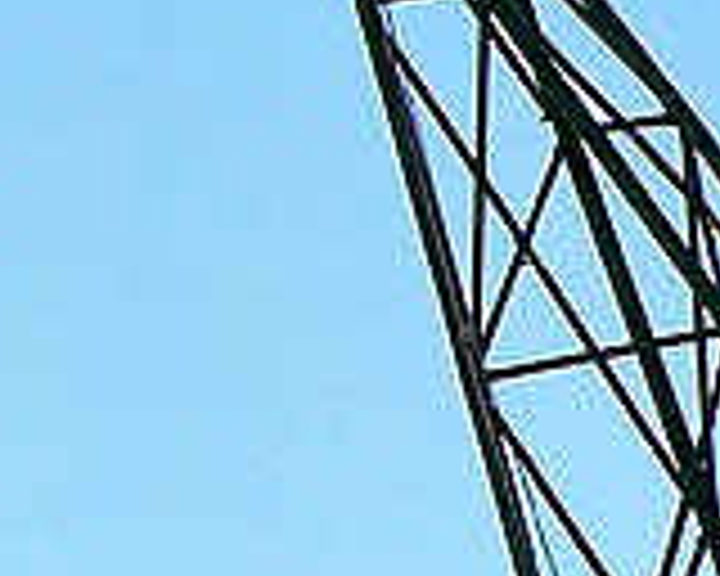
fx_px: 15705
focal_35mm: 737
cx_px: -184
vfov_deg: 2.1
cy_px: 446
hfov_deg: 2.6
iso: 100
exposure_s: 1/90
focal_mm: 31.3
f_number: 8
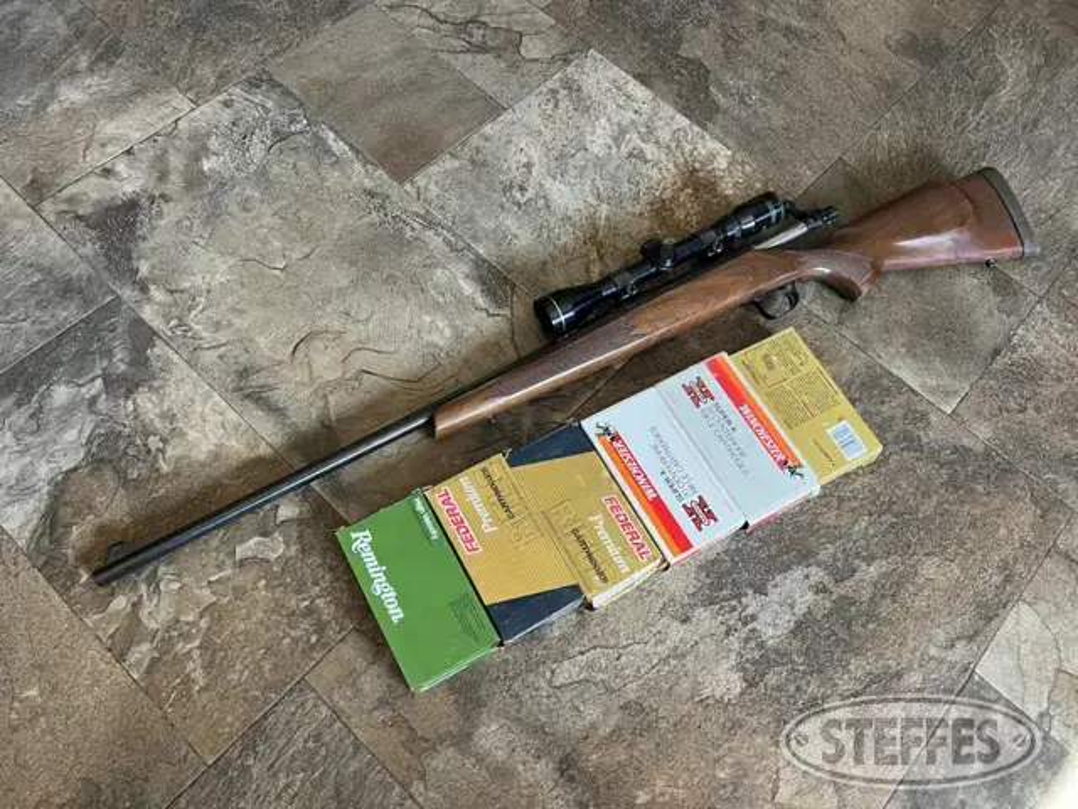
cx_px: 539
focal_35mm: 26
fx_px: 810
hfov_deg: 67.3
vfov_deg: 53.1
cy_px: 404
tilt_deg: -63.4
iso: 125
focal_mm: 5.7
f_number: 1.5
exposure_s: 1/68
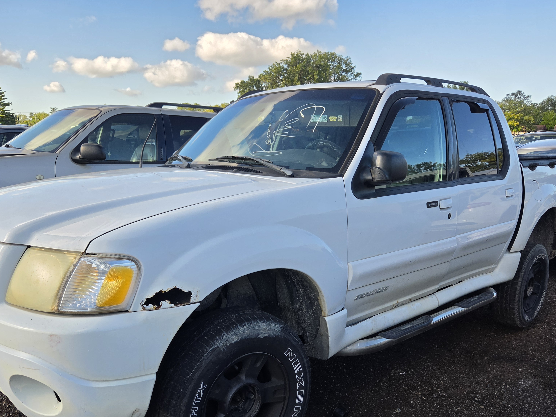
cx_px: 259
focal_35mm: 30
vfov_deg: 46.3
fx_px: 482
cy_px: 268
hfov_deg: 59.9
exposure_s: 1/2043
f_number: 1.8
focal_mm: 5.4
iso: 80
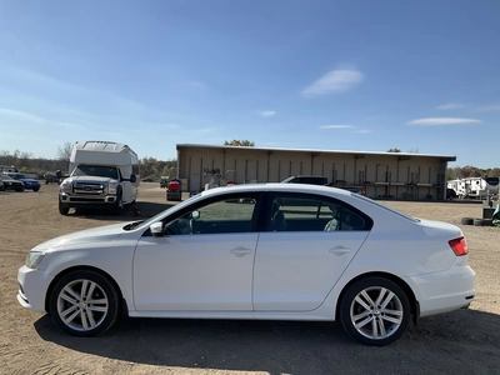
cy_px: 188
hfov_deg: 61.7
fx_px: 419
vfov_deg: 48.2
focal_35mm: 29
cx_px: 250
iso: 25
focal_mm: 3
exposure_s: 1/2320
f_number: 1.8
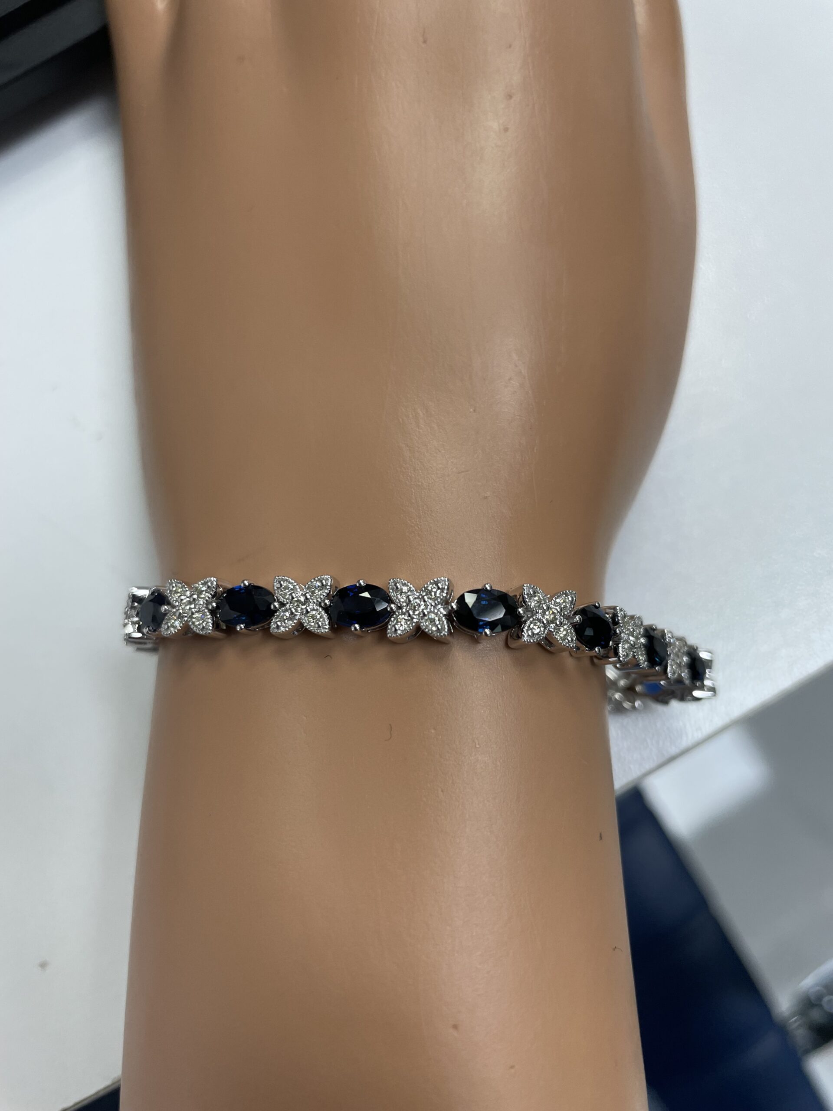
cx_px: 416
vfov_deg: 67.3
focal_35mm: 26
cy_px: 556
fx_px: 834
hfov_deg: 53.1
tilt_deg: -76.6
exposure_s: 1/120
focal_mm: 4.2
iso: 80
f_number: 1.6
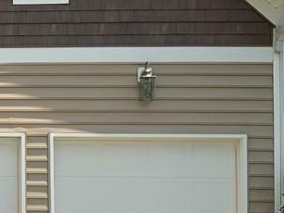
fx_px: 796
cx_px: -139
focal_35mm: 97
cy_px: 171
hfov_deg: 18.1
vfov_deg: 15.2
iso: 16
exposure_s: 1/2427
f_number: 1.8
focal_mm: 3
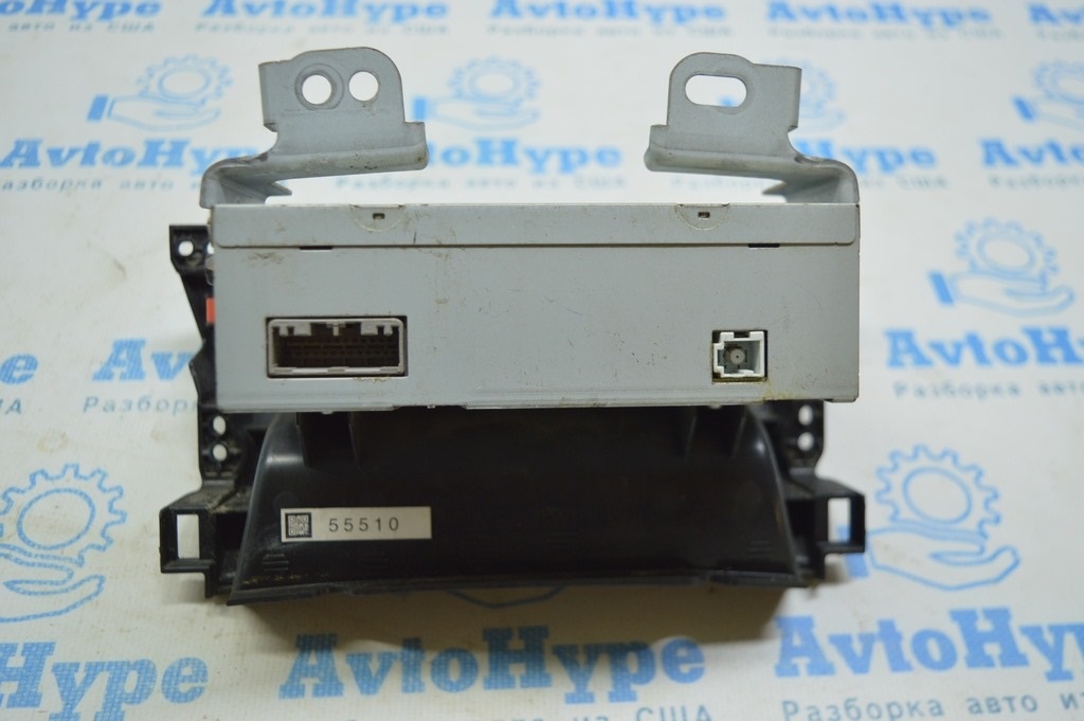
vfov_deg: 36.8
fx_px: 1083
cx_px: 542
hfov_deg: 53.2
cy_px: 360
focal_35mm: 36
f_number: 4
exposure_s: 1/60
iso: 400
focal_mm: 24
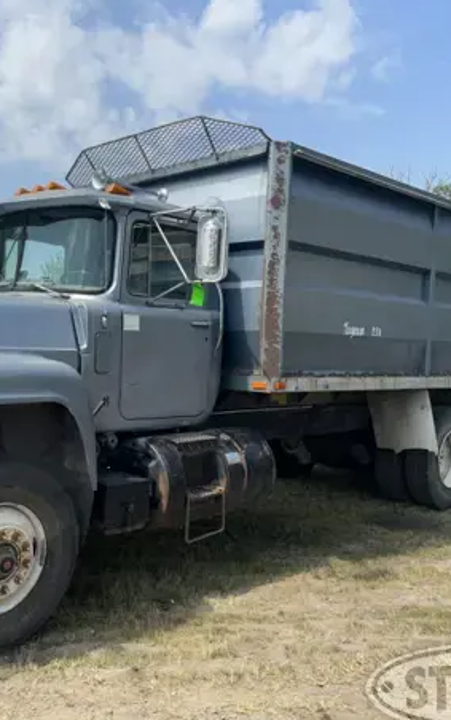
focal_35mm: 36
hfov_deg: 34.9
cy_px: 370
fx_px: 707
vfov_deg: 54.0
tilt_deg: -2.0
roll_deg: -1.8
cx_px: 139
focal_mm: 6.86
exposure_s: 1/3356
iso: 80
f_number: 1.78
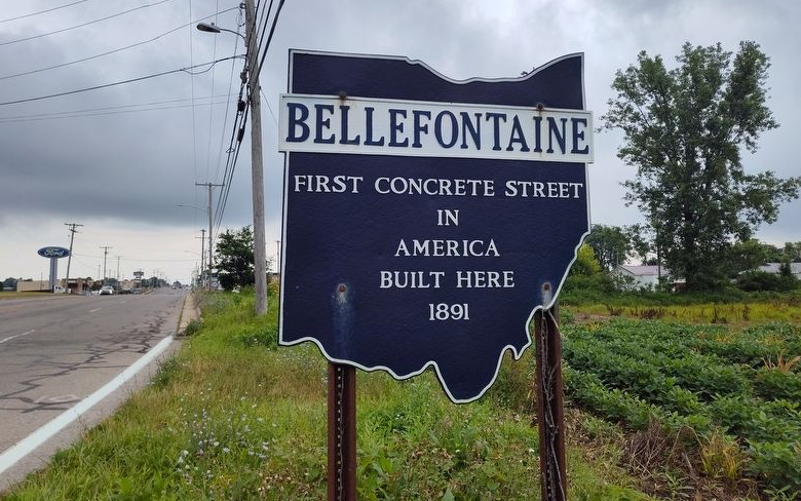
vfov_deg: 49.3
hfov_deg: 72.5
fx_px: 546
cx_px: 405
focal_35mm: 25
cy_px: 238
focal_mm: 5.56
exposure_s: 1/775
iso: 100
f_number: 1.8
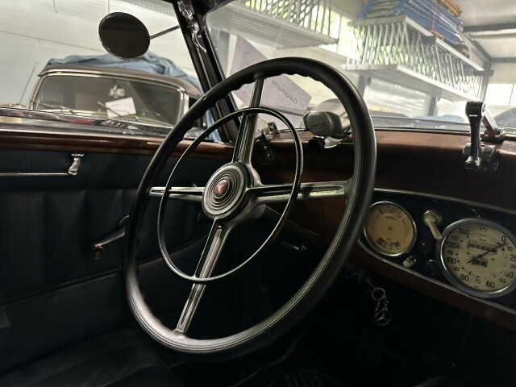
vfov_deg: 56.8
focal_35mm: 24
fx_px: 358
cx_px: 258
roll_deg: -6.2
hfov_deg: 71.6
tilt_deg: -11.5
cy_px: 194
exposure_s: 1/33
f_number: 1.78
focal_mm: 6.86
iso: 1000
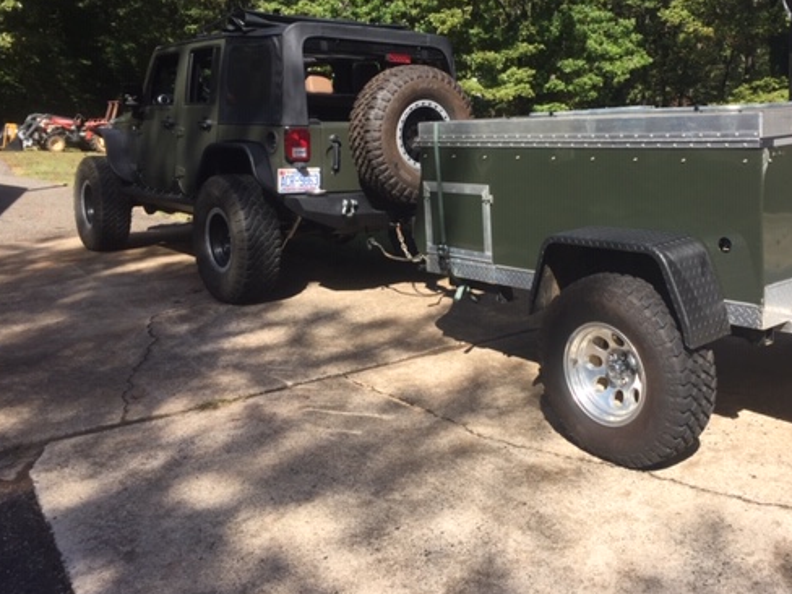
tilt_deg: -7.3
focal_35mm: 38
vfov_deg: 37.5
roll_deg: -1.2
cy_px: 226
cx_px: 471
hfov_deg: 48.7
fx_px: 869
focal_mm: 4.15
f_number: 2.2
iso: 32
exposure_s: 1/1236
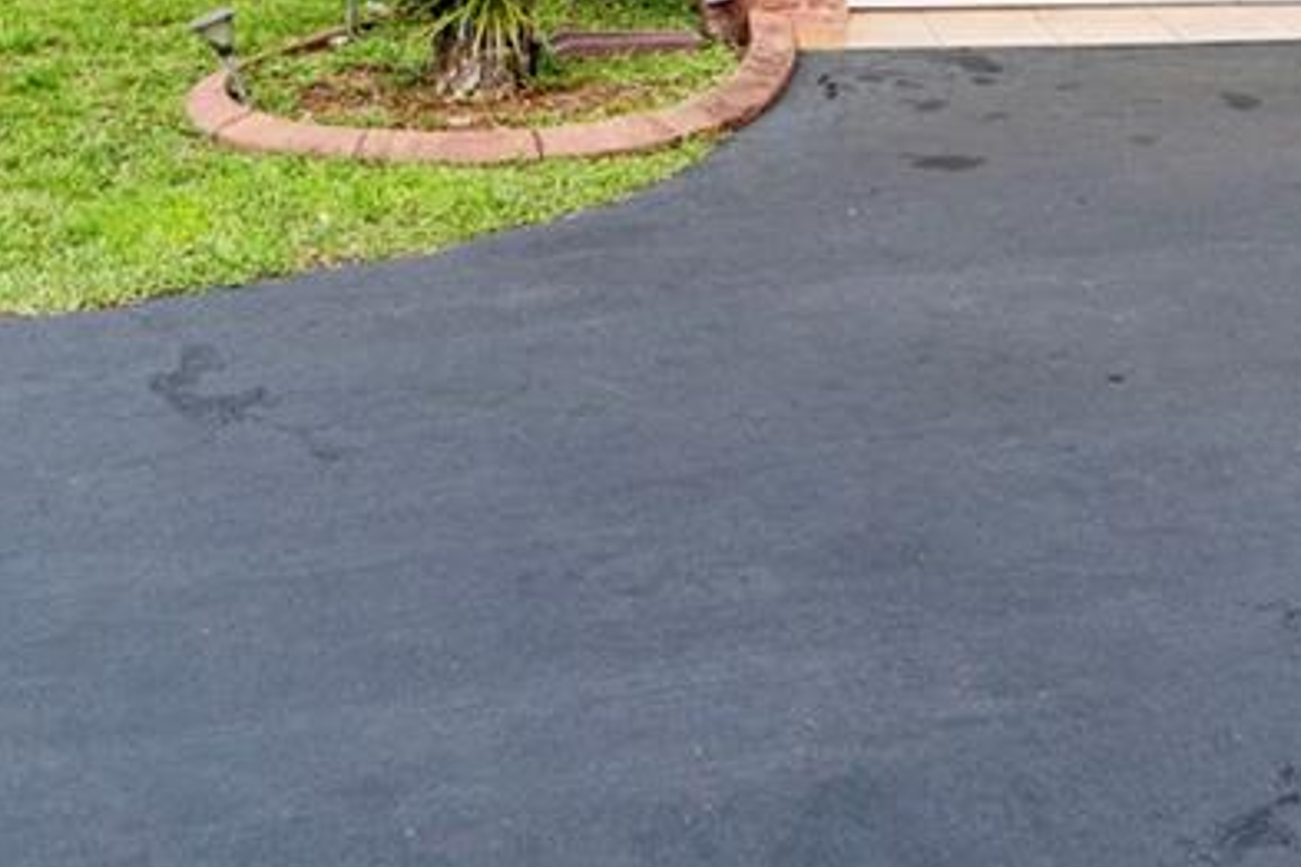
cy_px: -334
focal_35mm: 57
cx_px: 685
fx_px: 2060
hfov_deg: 35.0
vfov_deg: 21.0
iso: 640
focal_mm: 14
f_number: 10
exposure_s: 1/200
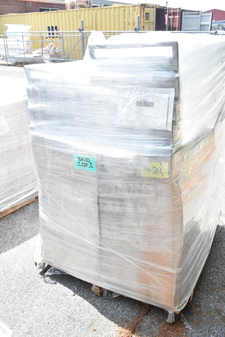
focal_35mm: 33
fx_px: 309
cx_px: 112
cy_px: 168
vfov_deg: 57.2
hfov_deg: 40.0
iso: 1600
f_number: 11
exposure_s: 1/500
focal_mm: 22
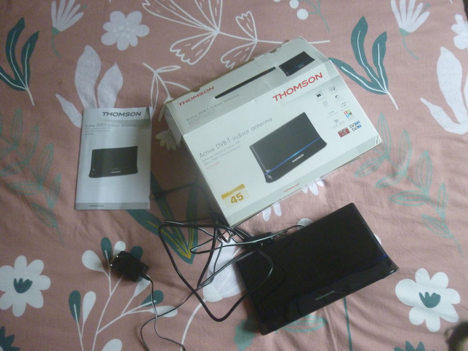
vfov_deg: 54.9
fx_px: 338
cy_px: 176
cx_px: 234
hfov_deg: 69.4
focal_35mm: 25
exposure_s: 1/30
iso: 400
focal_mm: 4.5
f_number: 3.1
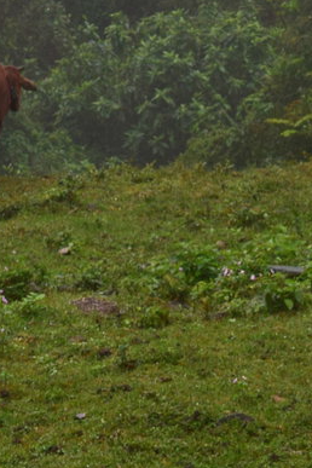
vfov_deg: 8.6
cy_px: -588
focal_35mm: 223
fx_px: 2899
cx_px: -140
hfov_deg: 6.1
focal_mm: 32
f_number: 9
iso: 400
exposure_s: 1/100
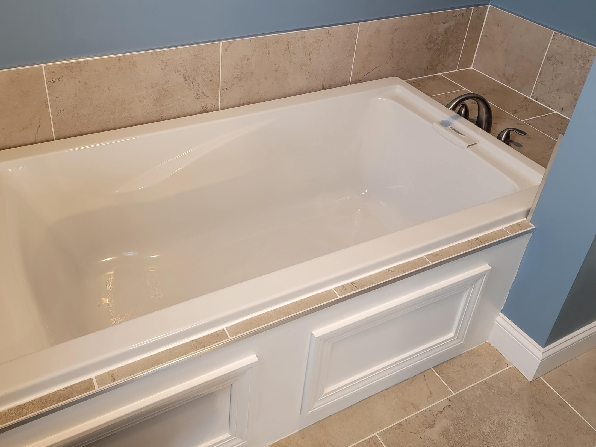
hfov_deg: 55.2
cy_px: 142
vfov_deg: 42.2
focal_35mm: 33
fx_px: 568
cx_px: 260
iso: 320
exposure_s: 1/39
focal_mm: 6.7
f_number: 1.8
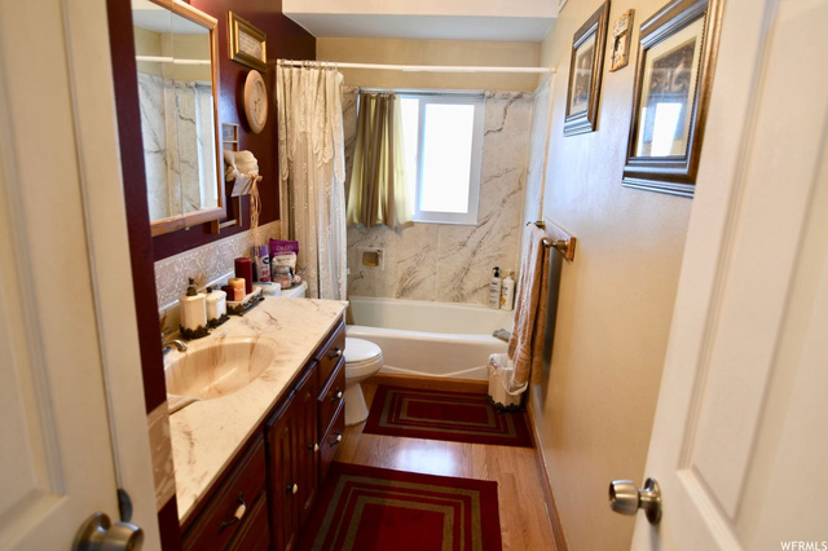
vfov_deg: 59.4
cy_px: 276
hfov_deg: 81.2
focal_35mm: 21
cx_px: 414
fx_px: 483
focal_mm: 14
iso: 200
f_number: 2.8
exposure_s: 1/20
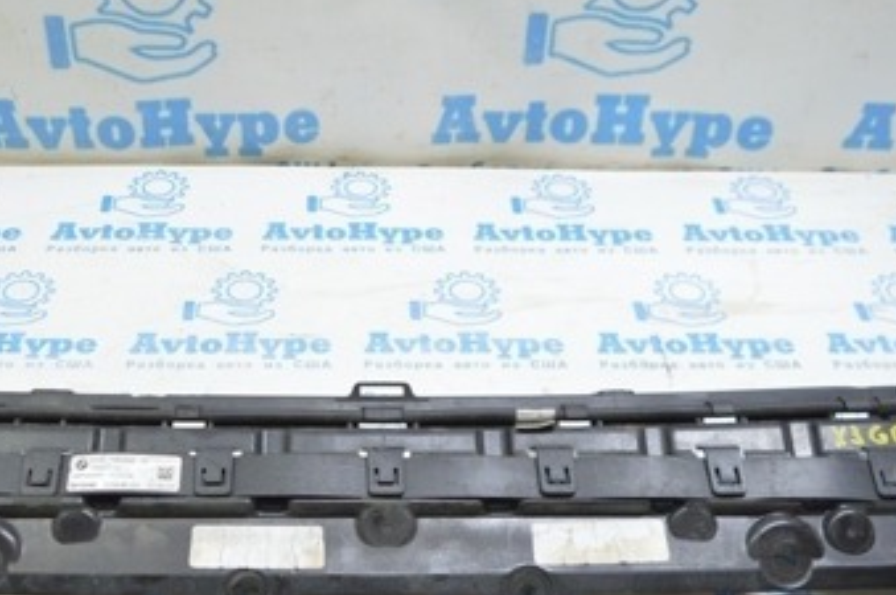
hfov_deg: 38.6
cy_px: 409
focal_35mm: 51
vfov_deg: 26.2
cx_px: 322
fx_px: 1268
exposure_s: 1/40
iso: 400
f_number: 3.5
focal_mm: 18
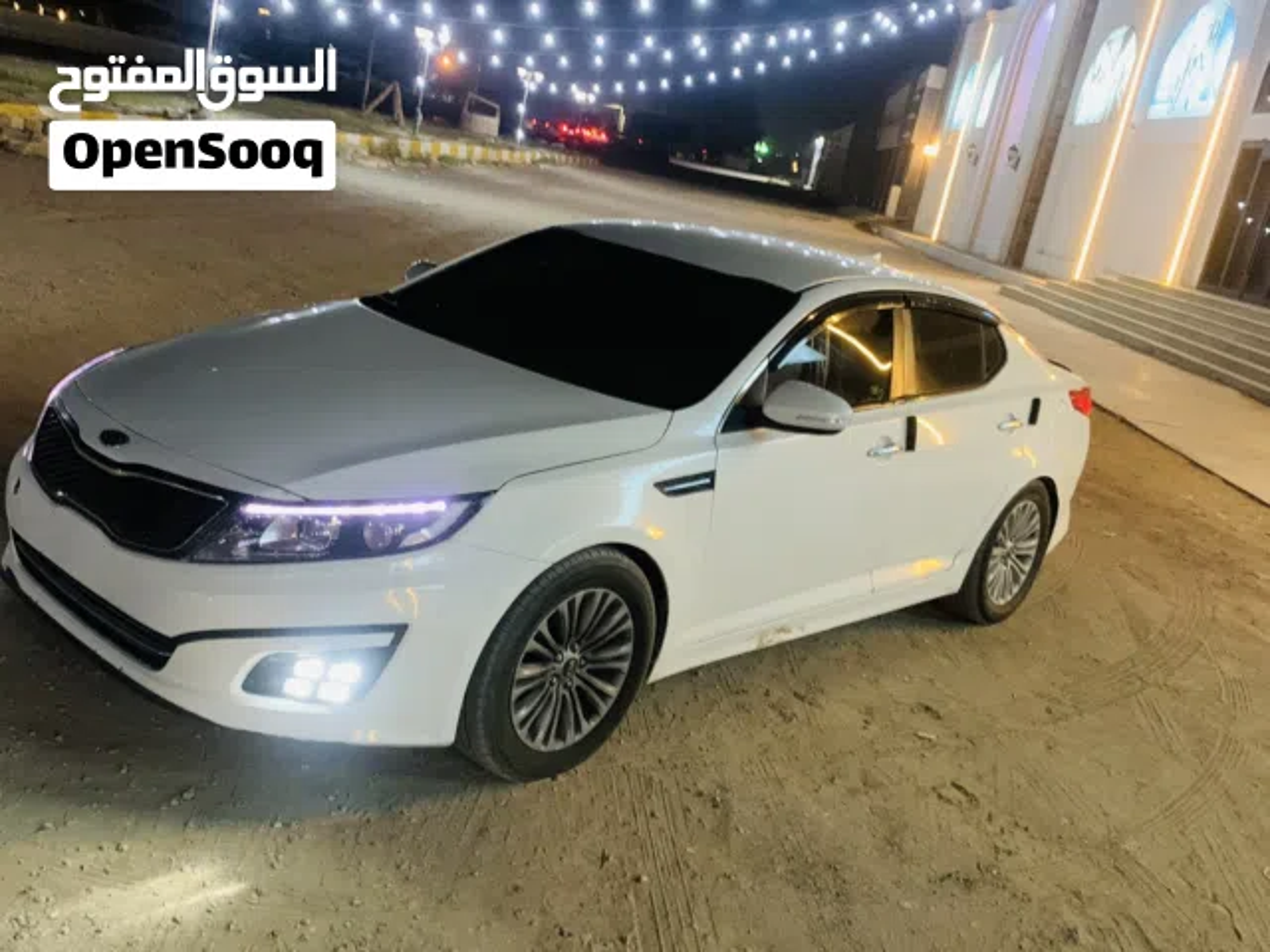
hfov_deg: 67.3
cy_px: 476
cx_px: 635
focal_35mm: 26
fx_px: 954
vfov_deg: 53.1
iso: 400
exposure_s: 1/25
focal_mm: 4.25
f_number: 1.8
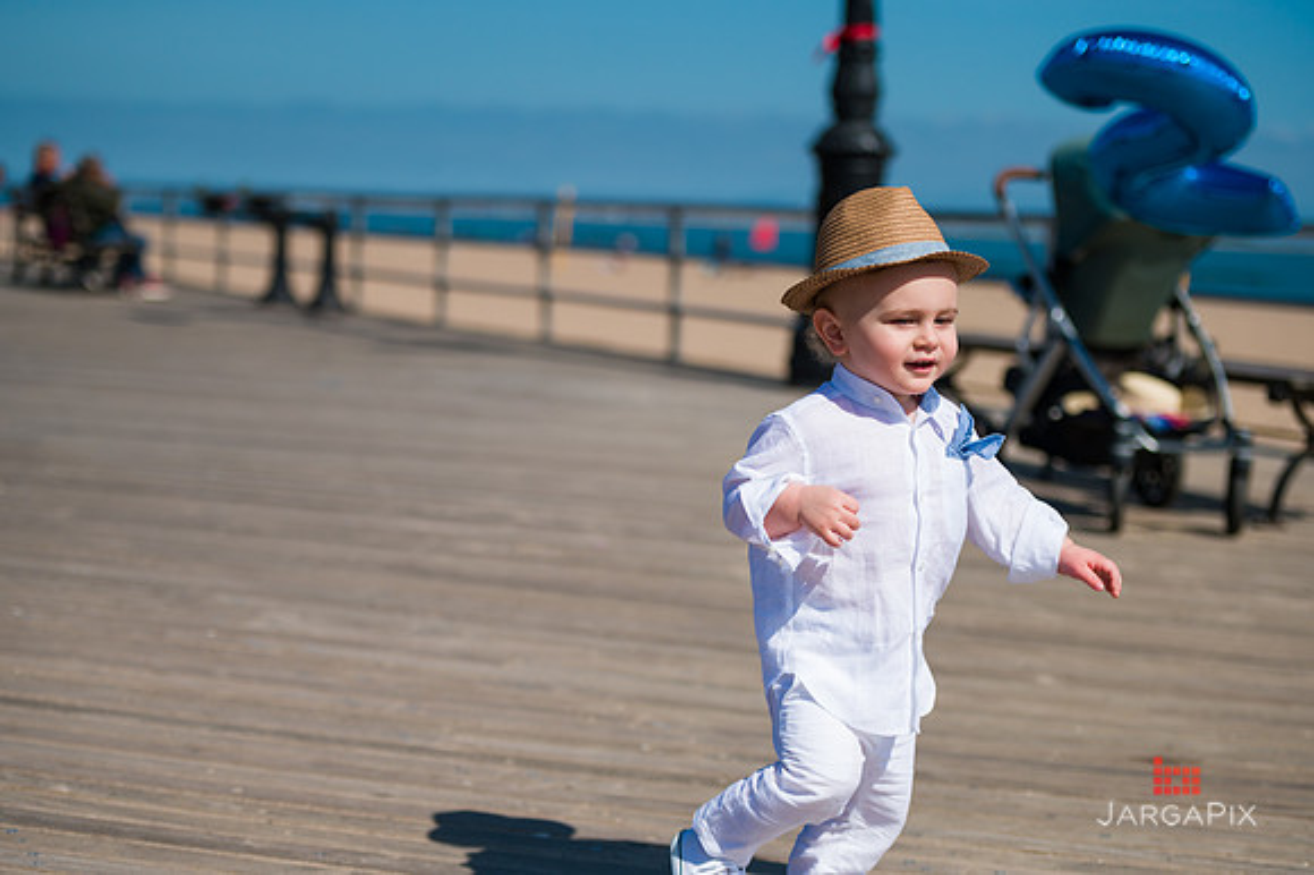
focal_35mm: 70
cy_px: 438
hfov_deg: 28.9
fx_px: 2553
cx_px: 657
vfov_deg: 19.4
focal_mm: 70
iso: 200
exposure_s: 1/8000
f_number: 3.2
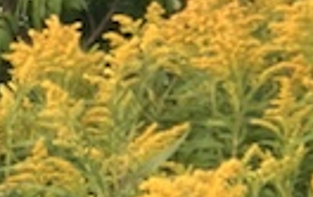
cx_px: -315
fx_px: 1427
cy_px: 399
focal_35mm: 167
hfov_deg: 11.3
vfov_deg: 7.6
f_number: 2.2
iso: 50
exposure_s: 1/121
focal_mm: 2.87
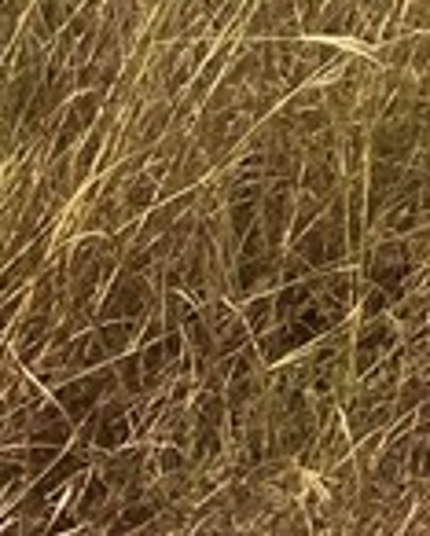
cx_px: 1433
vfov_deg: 9.1
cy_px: -580
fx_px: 3146
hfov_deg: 6.8
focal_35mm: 198
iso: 20
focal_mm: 3
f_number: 1.8
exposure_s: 1/2959
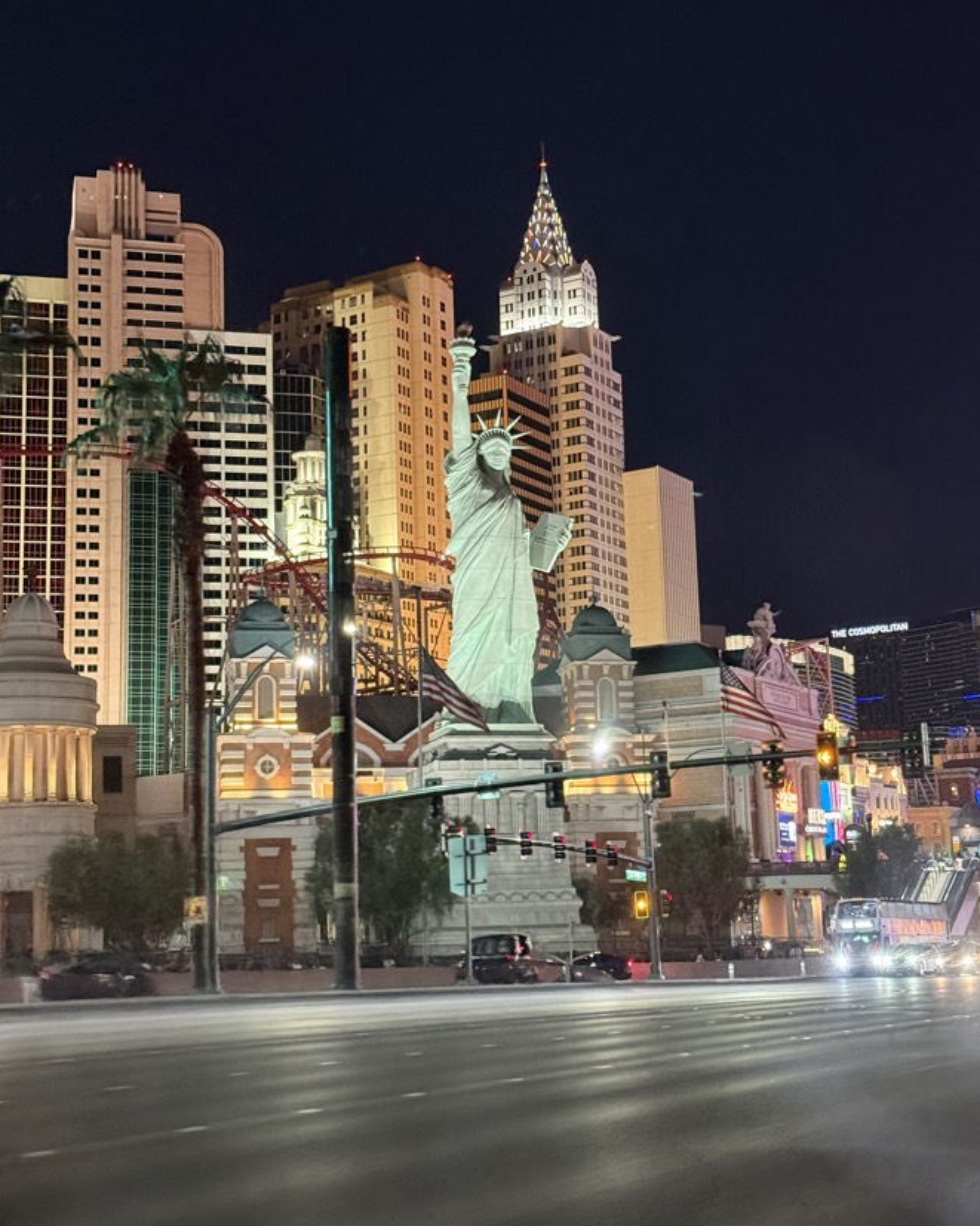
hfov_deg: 29.7
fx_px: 1850
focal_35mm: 51
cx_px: 497
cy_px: 574
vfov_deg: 36.7
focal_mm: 6.76
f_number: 1.78
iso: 500
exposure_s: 1/30
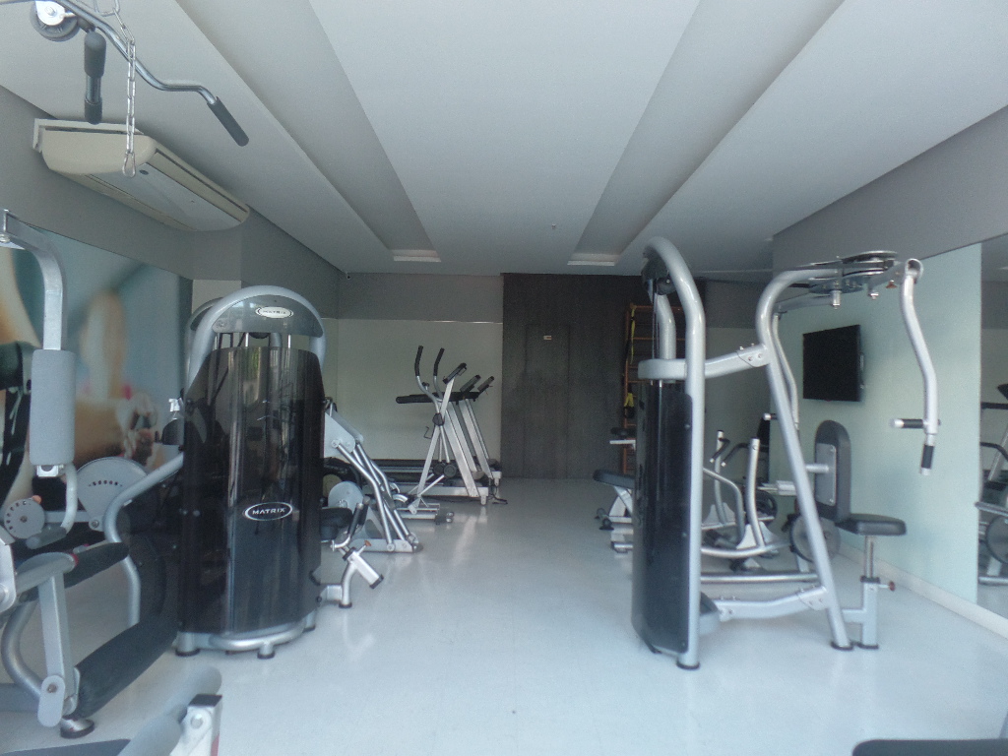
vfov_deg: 58.9
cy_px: 378
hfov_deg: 73.9
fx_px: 670
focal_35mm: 23
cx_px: 504
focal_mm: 4.1
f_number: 2.8
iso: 200
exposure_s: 1/30
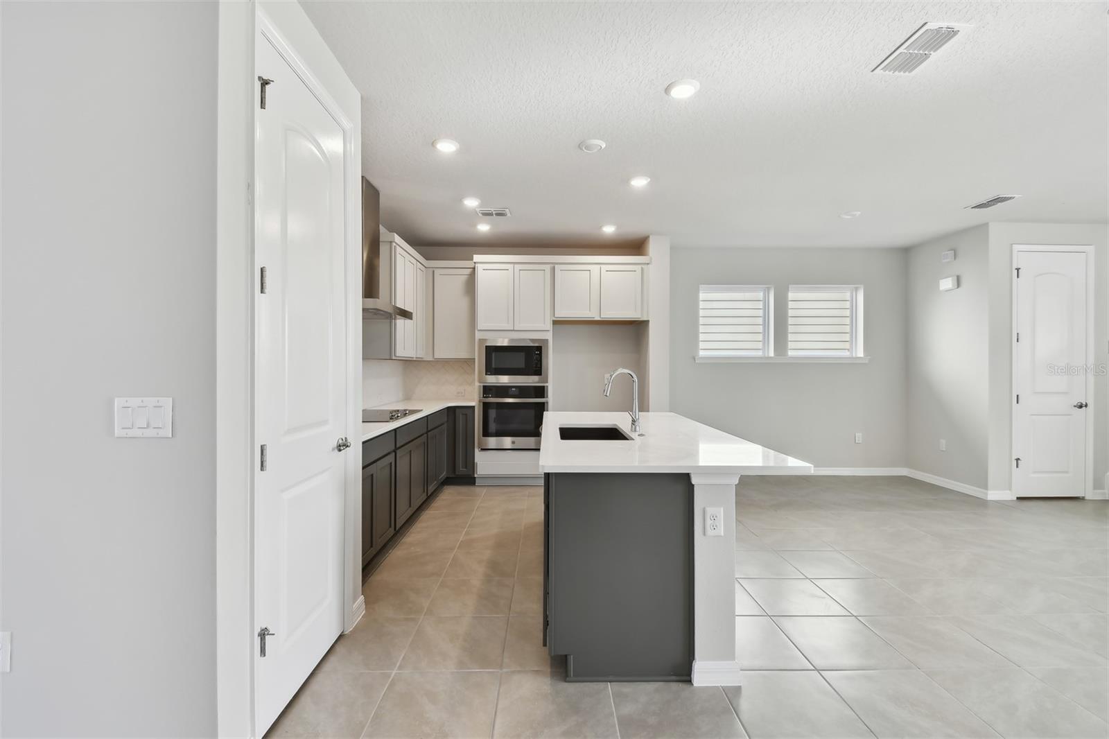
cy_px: 370
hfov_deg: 100.4
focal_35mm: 15
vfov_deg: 77.3
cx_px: 554
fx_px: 462
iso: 100
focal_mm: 10
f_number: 7.1
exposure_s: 1/30
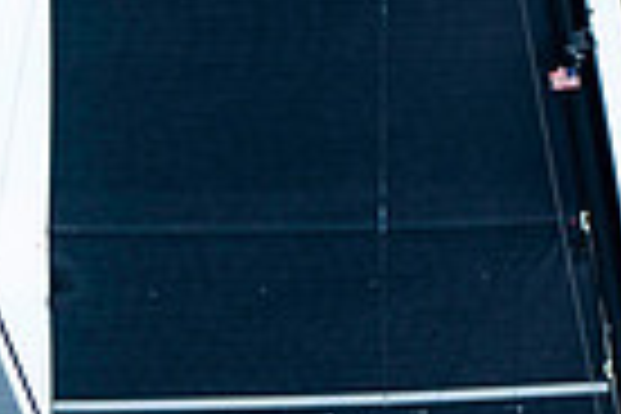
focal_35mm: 922
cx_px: -63
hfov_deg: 2.2
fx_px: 15903
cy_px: 576
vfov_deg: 1.5
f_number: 5
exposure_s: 1/800
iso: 500
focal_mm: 220
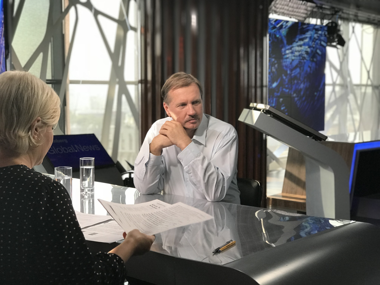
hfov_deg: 33.8
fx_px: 626
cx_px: 190
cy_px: 142
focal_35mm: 57
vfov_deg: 25.7
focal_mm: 6.6
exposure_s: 1/60
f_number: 2.8
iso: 80
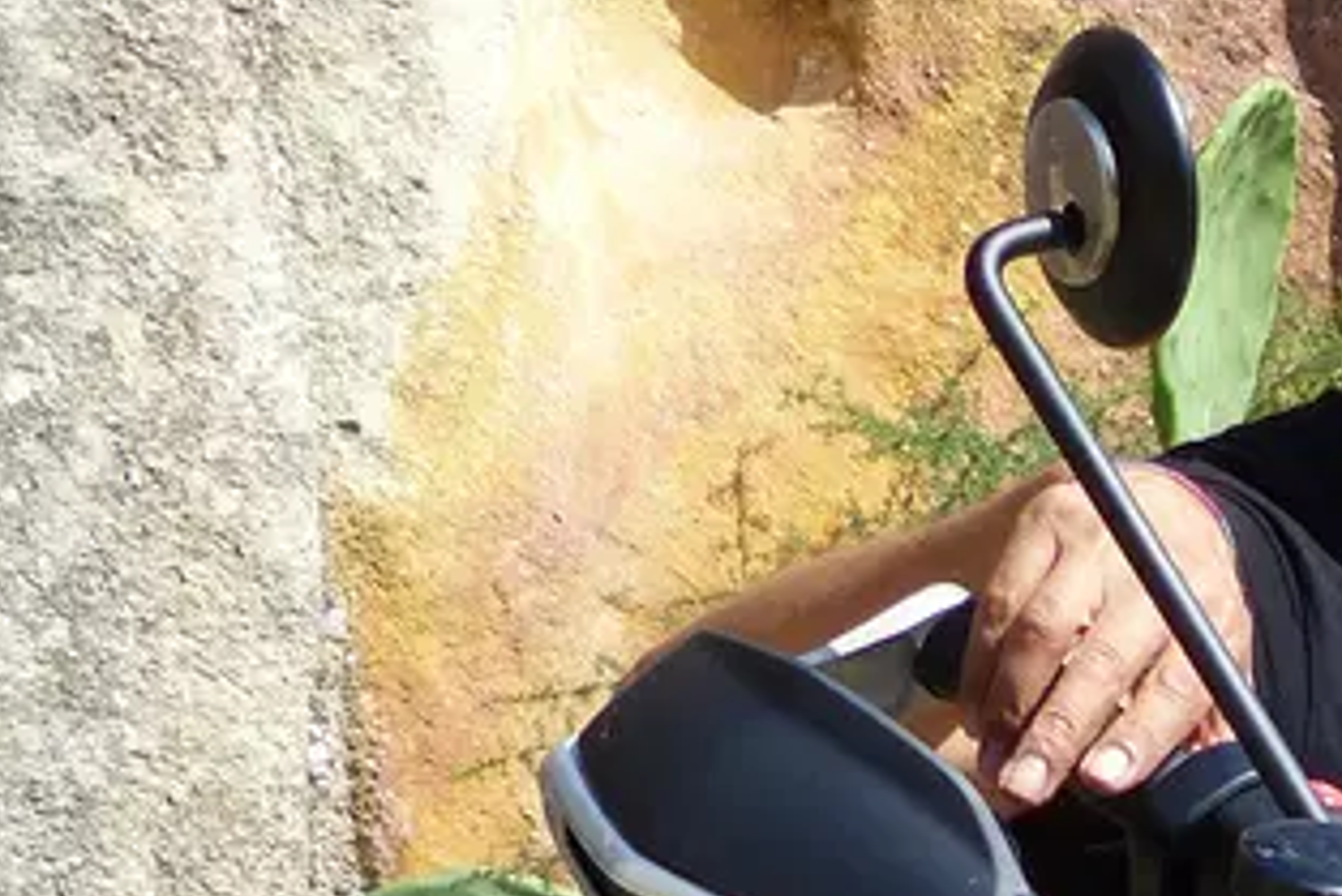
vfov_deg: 5.1
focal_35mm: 267
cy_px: 1723
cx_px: 2508
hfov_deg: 7.5
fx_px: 9957
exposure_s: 1/640
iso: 100
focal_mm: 11.4
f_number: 4
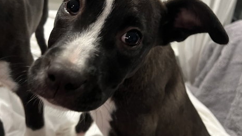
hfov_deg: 49.4
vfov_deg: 28.9
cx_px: 113
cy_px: 57
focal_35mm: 41
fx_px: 263
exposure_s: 1/60
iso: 320
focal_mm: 5.7
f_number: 1.5
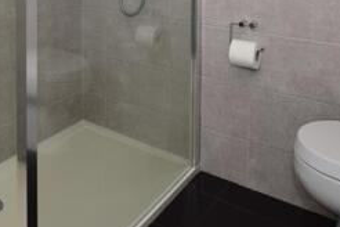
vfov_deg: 28.2
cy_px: -59
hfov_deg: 46.7
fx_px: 378
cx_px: 84
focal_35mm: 40
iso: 400
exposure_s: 1/200
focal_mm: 10
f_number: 7.1
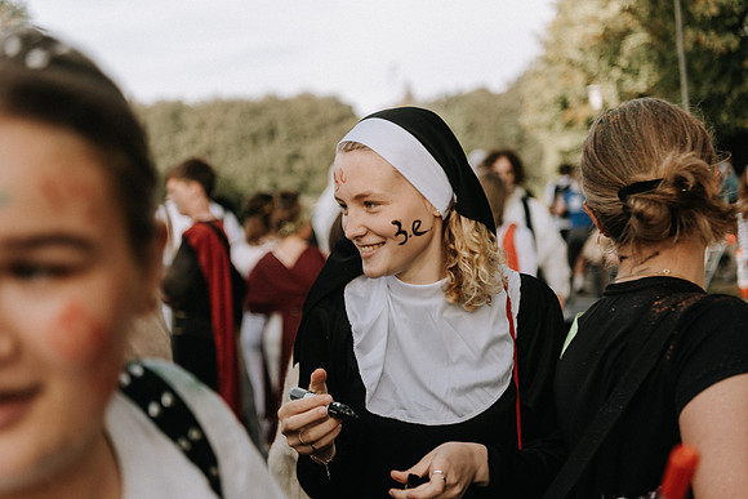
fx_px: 1081
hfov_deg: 38.2
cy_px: 250
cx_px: 374
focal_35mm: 52
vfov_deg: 26.0
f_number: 2.8
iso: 100
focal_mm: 52
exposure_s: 1/400
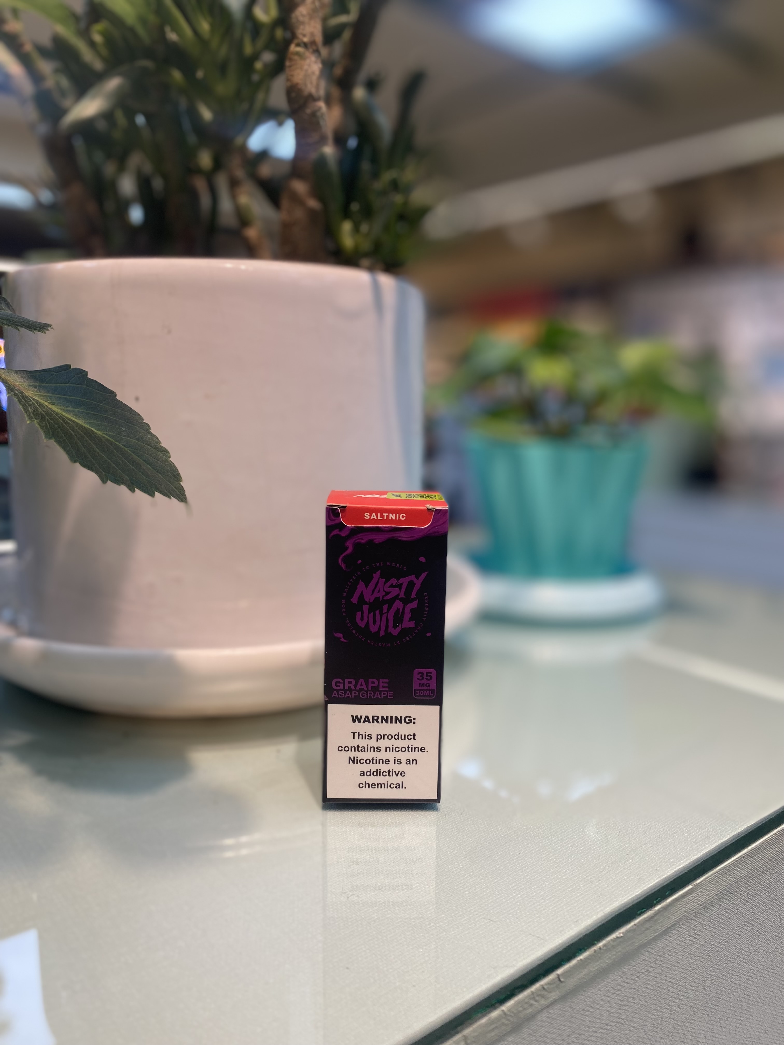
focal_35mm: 26
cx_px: 392
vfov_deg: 67.3
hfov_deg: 53.1
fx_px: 785
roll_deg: +0.3
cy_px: 522
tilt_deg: -7.6
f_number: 1.8
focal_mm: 4.25
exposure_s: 1/180
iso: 32
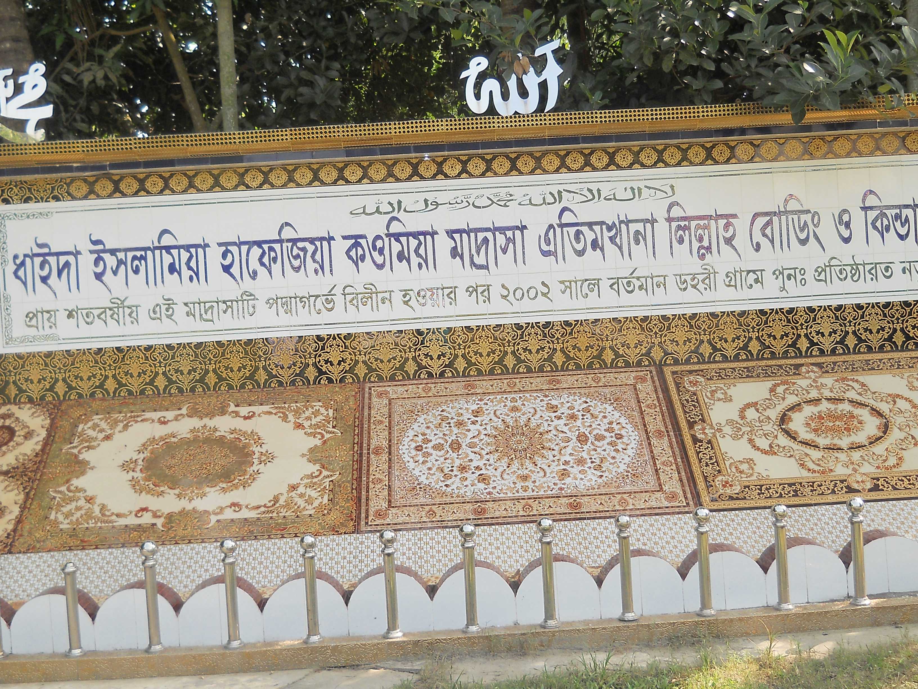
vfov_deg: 35.1
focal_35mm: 41
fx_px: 1087
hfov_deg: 45.8
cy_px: 344
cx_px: 459
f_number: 3.1
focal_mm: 6.72
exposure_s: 1/200
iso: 80
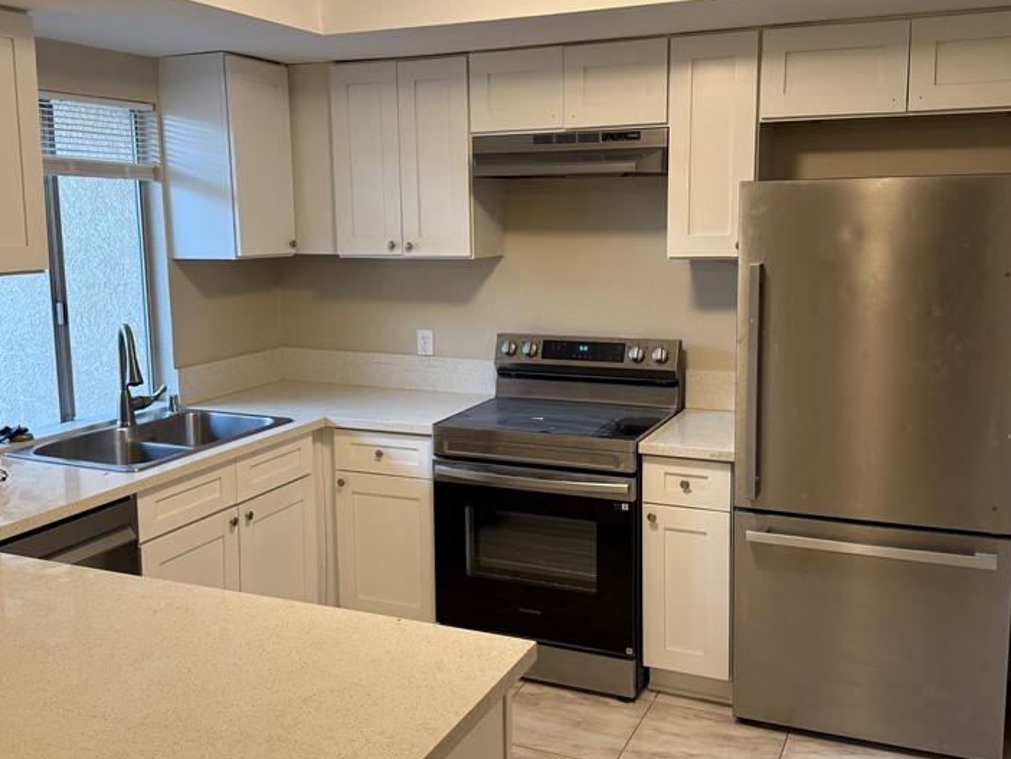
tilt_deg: -7.7
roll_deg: +0.4
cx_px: 497
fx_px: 1023
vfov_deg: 40.7
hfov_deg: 52.6
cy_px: 361
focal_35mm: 35
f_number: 1.78
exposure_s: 1/120
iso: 200
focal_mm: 6.76
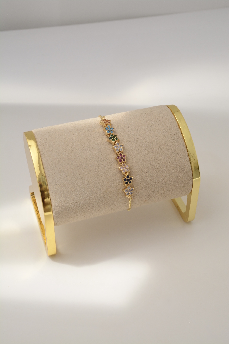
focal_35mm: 60
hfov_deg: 22.6
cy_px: 172
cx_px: 114
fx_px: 572
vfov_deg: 33.4
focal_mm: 40
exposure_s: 1/640
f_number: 13
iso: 500
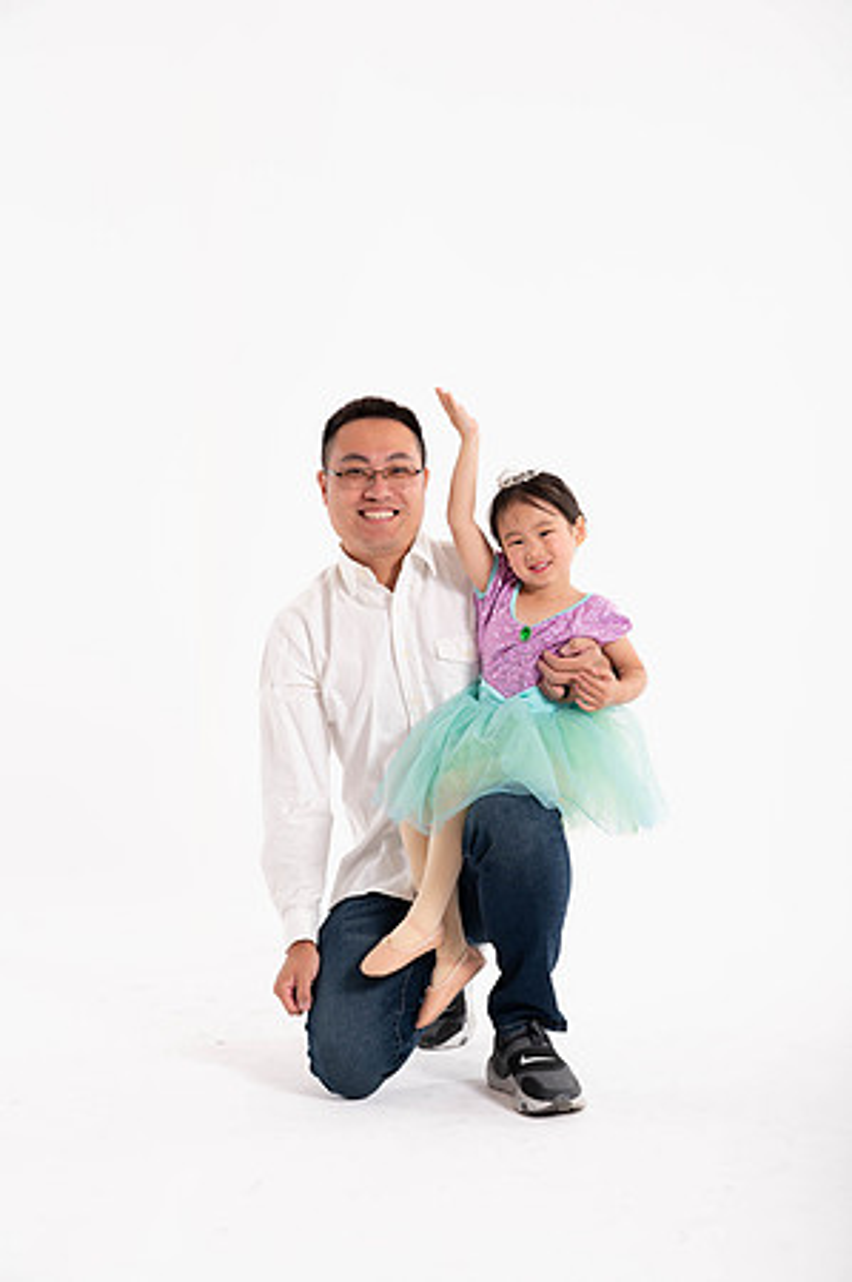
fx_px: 2491
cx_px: 426
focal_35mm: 70
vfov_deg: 28.9
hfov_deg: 19.4
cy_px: 641
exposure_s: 1/200
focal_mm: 70
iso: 400
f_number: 8
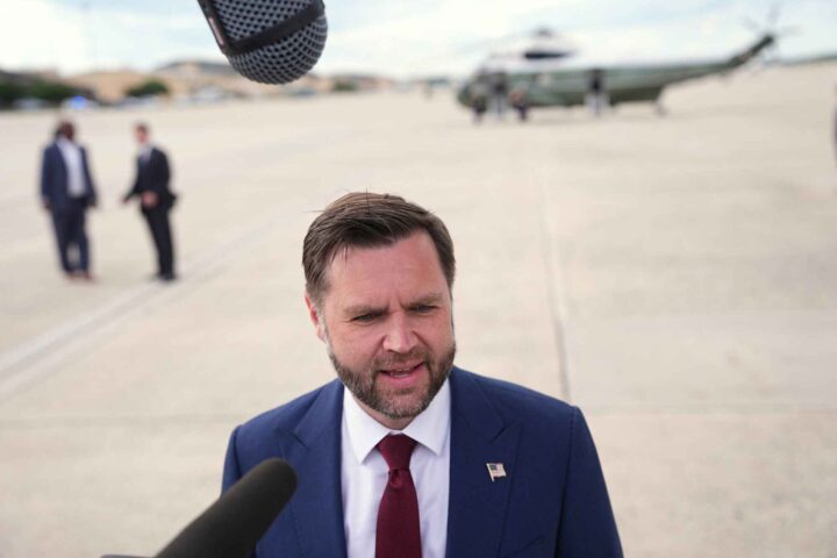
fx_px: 1162
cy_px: 279
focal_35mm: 50
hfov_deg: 39.6
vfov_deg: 27.0
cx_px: 418
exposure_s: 1/1250
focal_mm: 50
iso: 250
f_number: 3.2
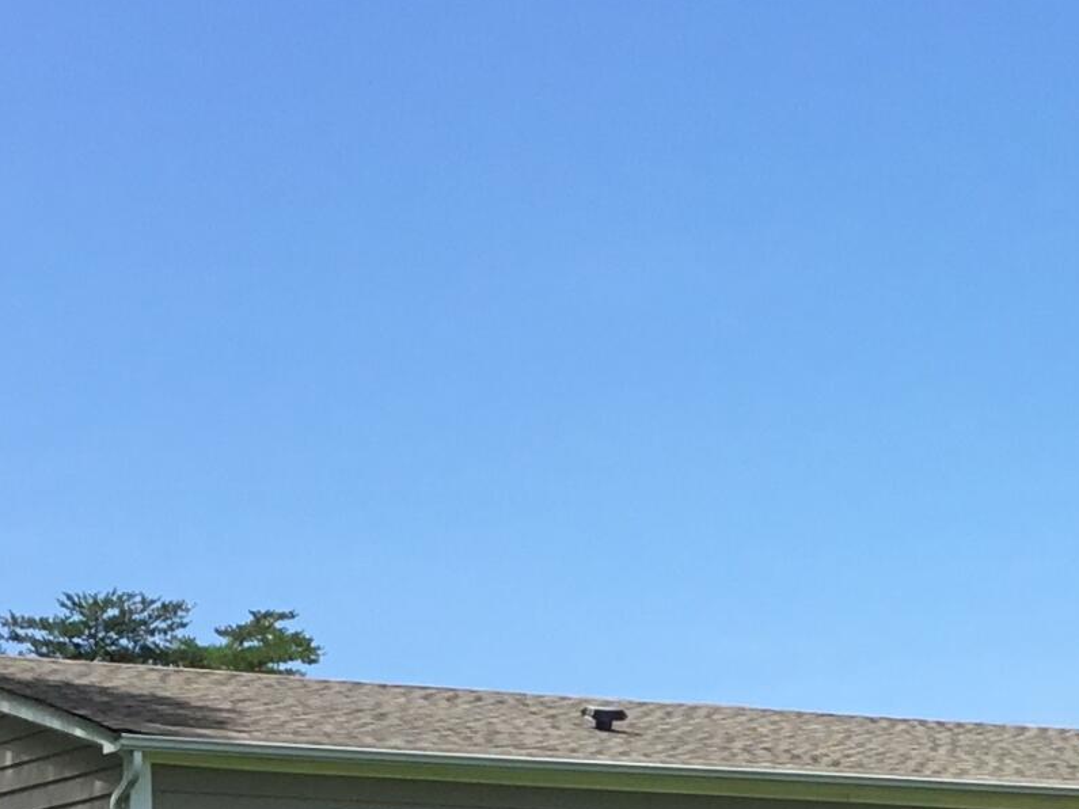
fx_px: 3646
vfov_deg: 12.2
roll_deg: +1.0
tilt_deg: -1.5
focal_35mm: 117
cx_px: 1004
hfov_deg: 16.6
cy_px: 1148
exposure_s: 1/1181
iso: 25
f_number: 2.4
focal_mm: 3.3
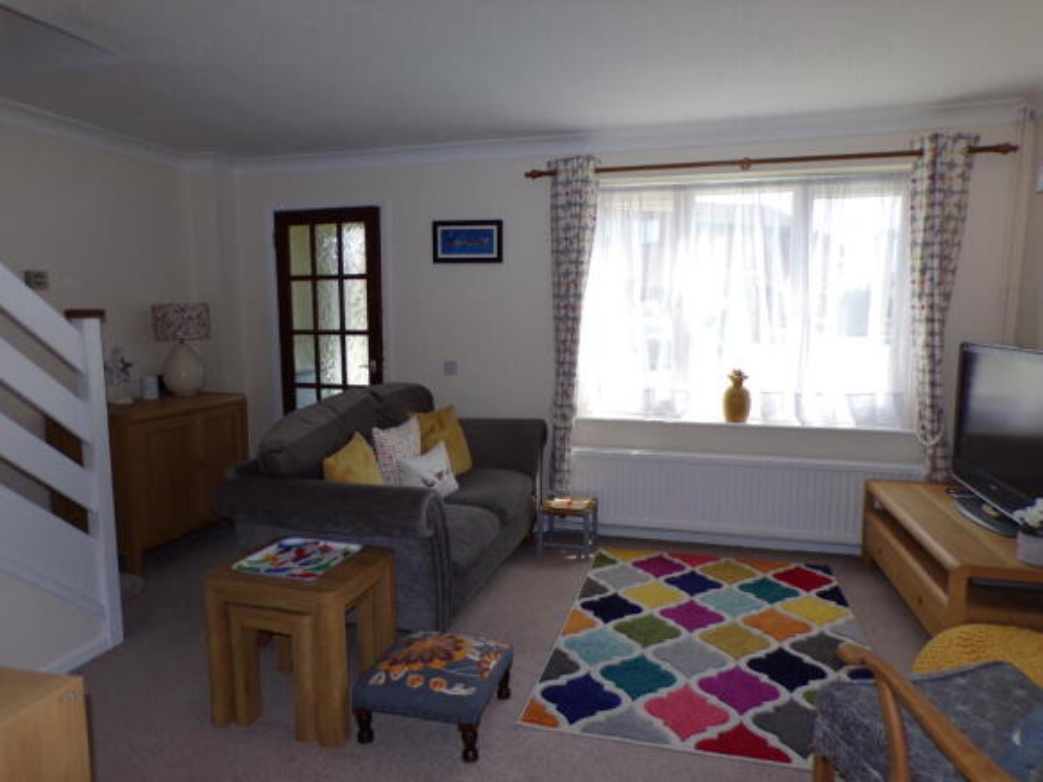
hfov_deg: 71.6
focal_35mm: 24
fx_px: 723
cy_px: 391
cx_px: 522
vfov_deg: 56.8
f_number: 3
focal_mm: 4.3
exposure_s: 1/140
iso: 80
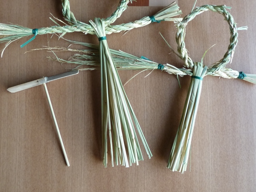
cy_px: 74
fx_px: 229
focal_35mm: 31
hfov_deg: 58.1
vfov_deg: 45.1
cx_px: 110
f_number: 3.3
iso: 200
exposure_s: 1/30
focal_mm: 4.1
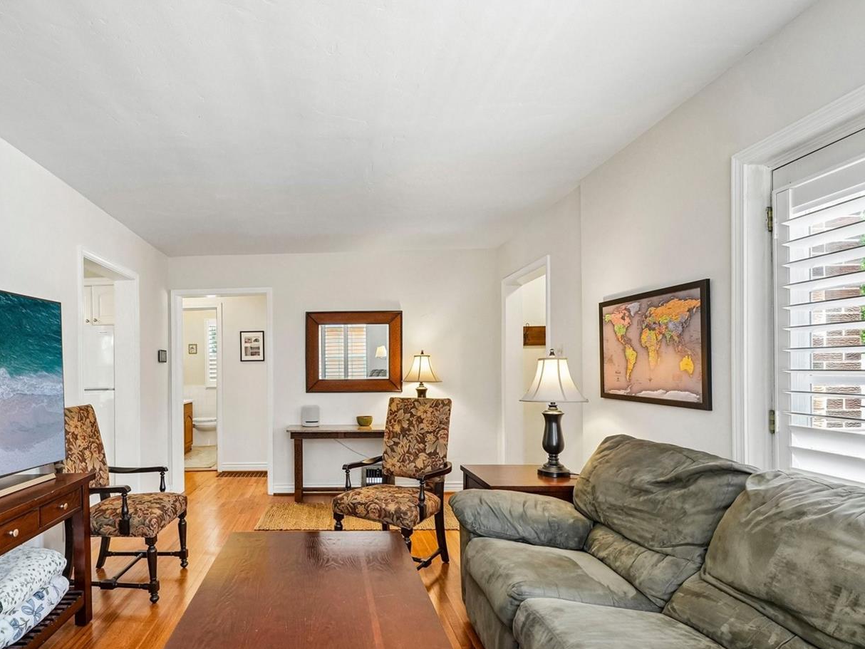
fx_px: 475
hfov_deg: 82.5
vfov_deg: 68.3
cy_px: 374
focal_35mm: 19
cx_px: 306
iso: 800
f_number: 8
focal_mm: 10
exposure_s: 1/6
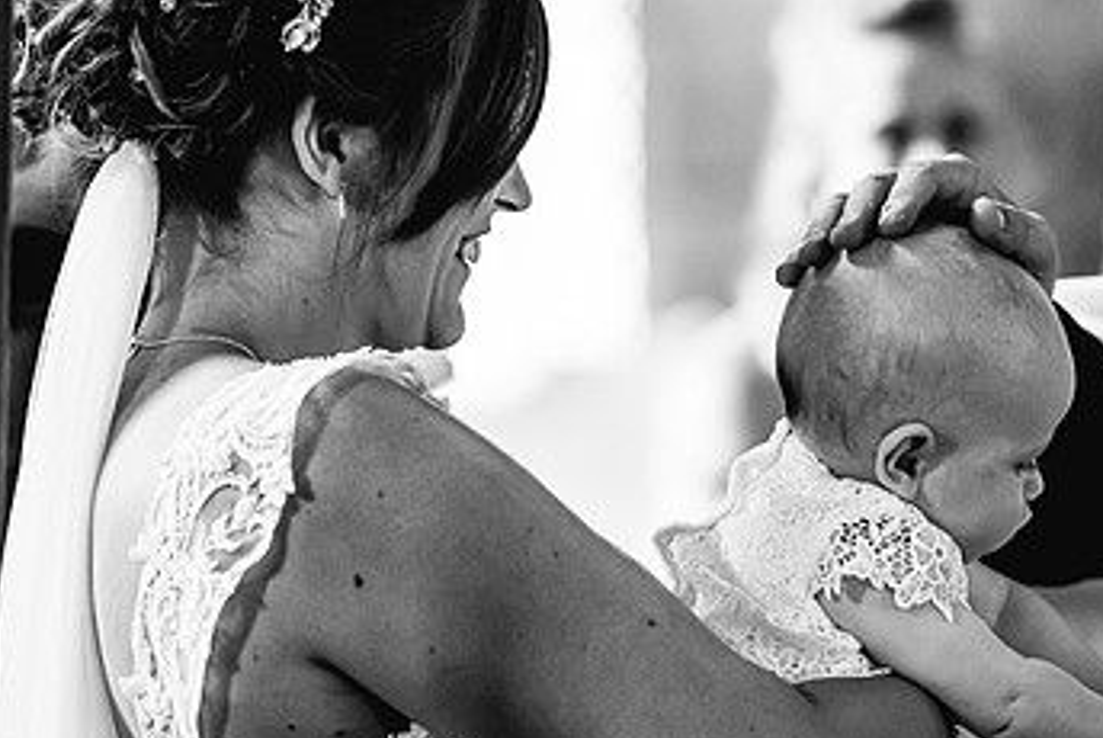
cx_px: 898
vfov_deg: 5.8
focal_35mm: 237
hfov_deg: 8.7
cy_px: 428
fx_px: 7267
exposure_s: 1/200
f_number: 2.5
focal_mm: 135
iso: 3200
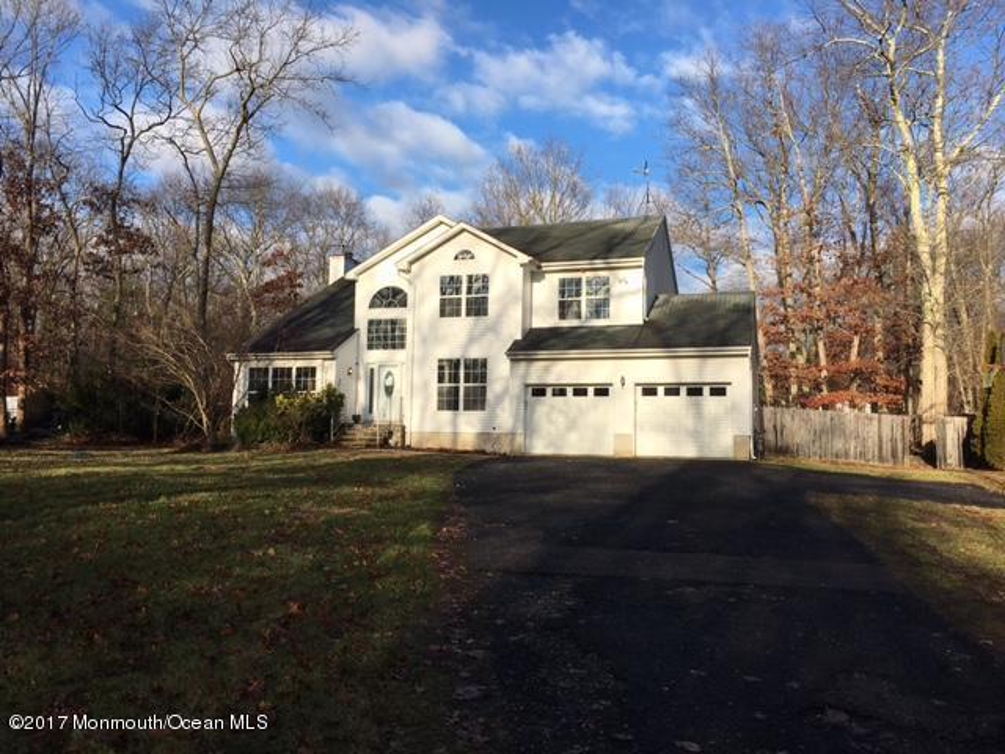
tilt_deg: +7.5
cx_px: 502
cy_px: 377
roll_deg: -2.2
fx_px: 842
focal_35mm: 29
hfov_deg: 61.7
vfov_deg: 48.2
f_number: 2.2
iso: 25
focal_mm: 4.15
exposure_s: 1/1304
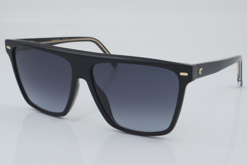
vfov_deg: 18.2
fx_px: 515
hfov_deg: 27.0
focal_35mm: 75
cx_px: 124
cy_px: 82
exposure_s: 1/4
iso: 100
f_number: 32
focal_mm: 50
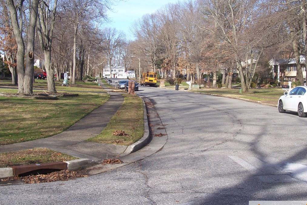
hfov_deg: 35.6
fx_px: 478
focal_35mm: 56
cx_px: 155
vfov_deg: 24.2
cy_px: 103
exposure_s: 1/180
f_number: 6.7
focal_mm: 8.6
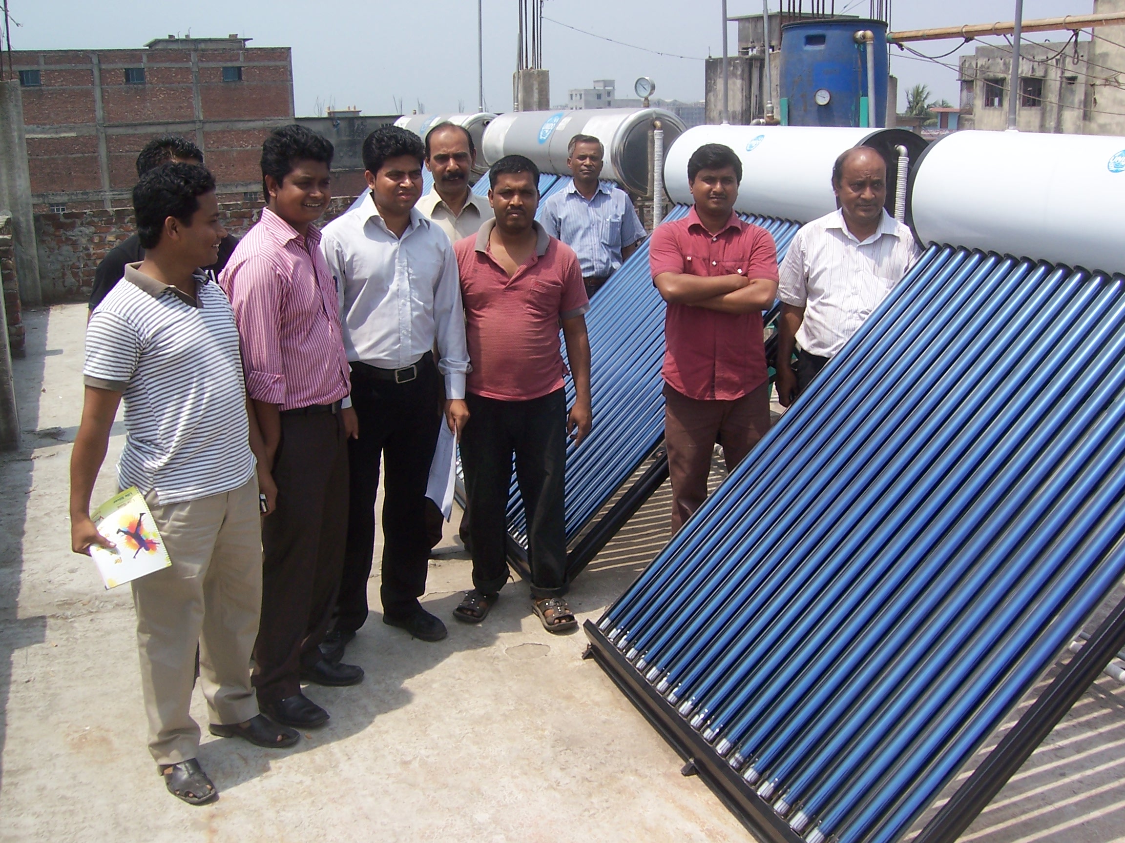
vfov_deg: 39.7
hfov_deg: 51.4
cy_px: 422
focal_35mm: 36
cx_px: 562
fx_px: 1170
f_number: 4.8
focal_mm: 6
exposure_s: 1/350
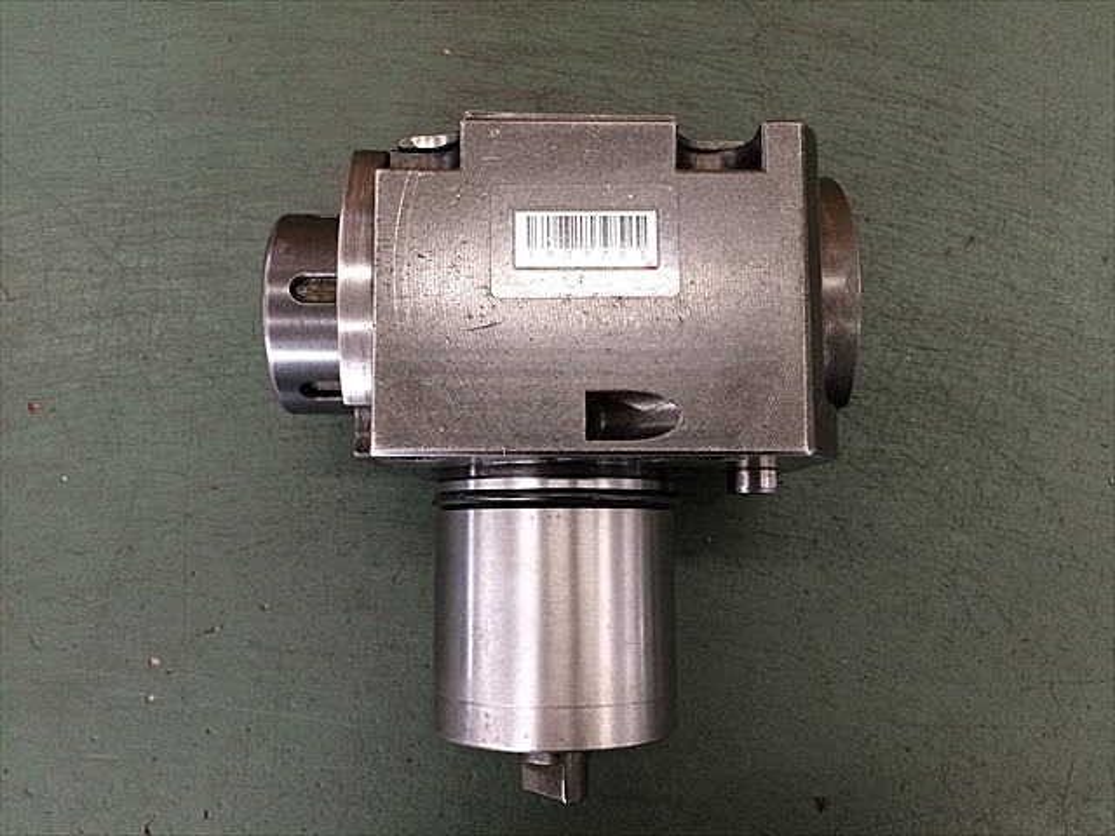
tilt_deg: -82.6
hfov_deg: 61.7
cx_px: 558
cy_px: 418
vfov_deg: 48.2
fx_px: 934
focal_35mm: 29
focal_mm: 4.15
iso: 80
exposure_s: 1/30
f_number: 2.2
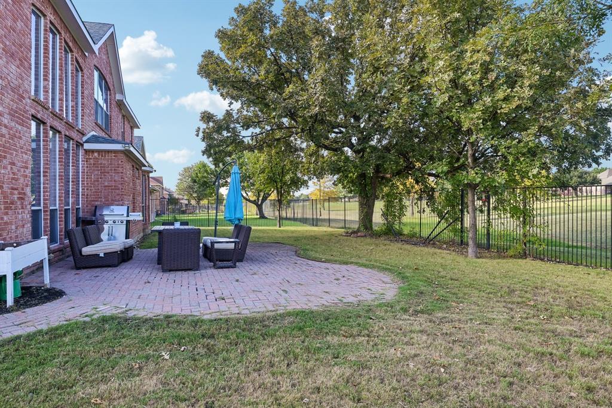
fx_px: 348
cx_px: 306
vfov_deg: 60.7
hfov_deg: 82.6
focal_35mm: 20
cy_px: 204
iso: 400
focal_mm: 20.5
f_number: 8
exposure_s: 1/250
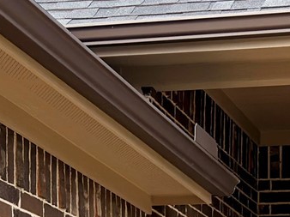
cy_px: 494
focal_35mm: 182
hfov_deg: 10.8
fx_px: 1524
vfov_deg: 7.7
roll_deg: -0.3
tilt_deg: -1.5
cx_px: 264
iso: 64
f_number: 1.78
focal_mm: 6.76
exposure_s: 1/1267
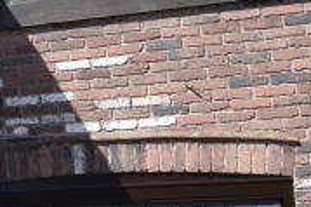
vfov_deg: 15.8
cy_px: 144
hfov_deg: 16.2
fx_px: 742
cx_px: -363
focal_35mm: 86
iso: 200
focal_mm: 10
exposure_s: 1/320
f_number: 9
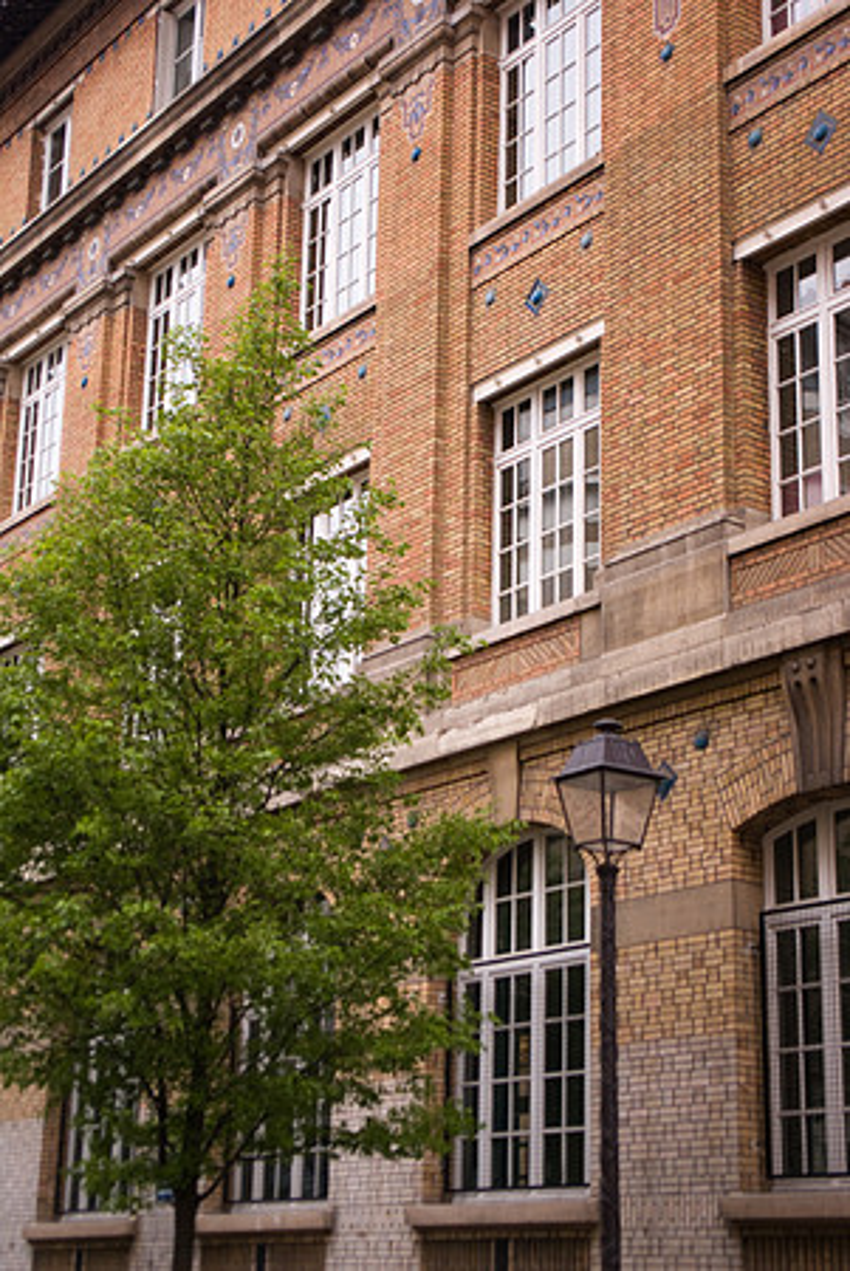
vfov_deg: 35.0
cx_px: 425
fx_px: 2014
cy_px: 636
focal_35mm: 57
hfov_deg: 23.8
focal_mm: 38
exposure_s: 1/45
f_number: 4
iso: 140
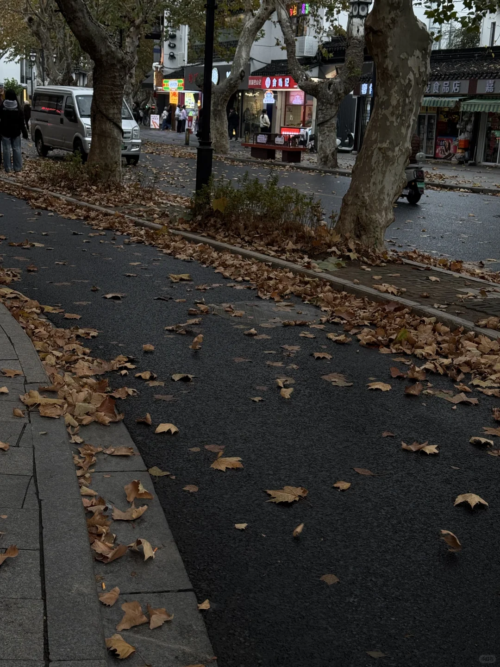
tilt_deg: -12.7
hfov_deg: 30.3
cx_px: 250
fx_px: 924
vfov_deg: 39.7
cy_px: 334
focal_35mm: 48
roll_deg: -3.1
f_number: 1.78
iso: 100
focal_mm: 6.76
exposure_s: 1/242
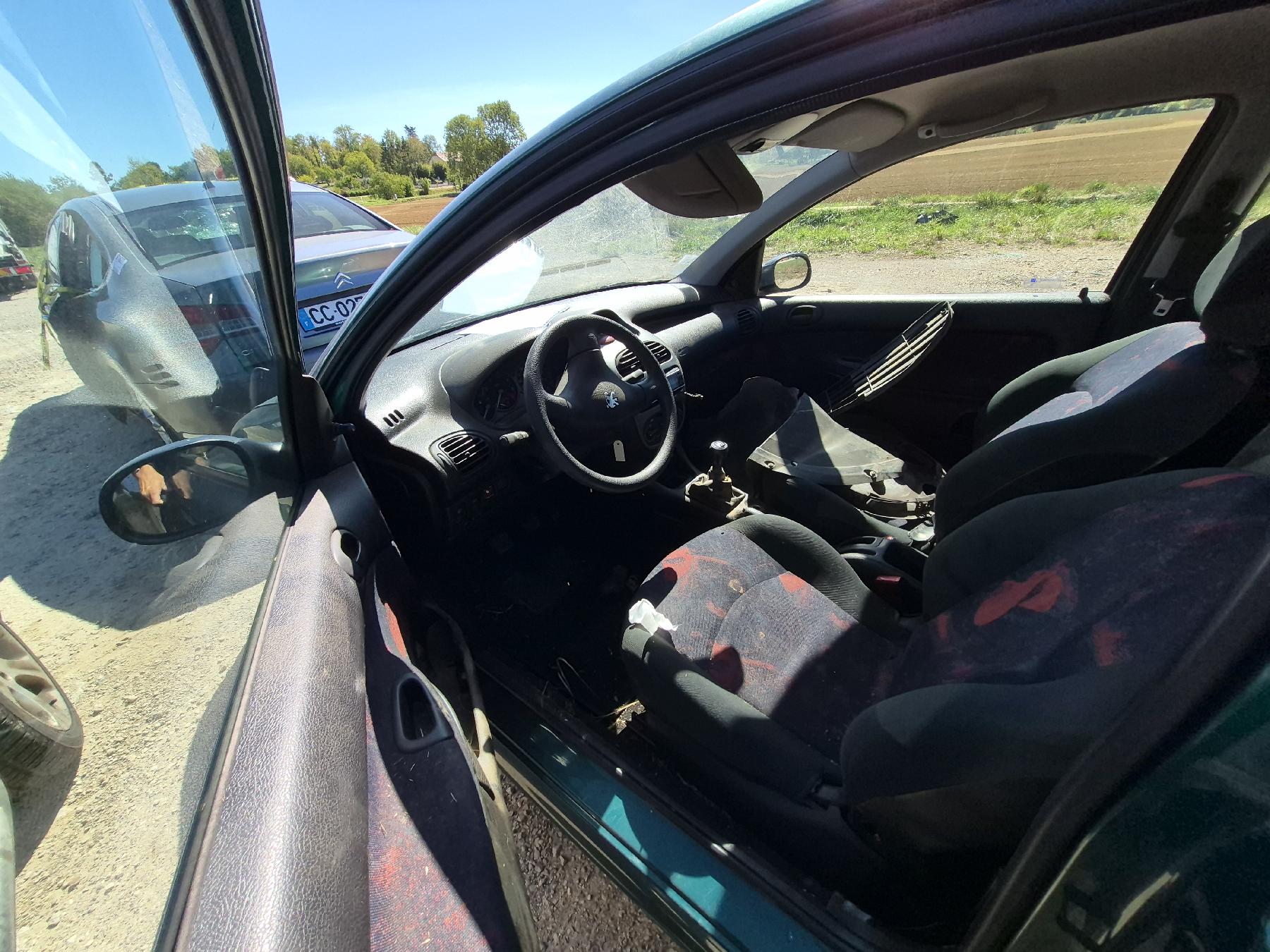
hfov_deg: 106.2
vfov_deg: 89.9
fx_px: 477
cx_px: 635
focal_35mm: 13
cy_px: 476
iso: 40
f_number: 2.2
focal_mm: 1.74
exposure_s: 1/833
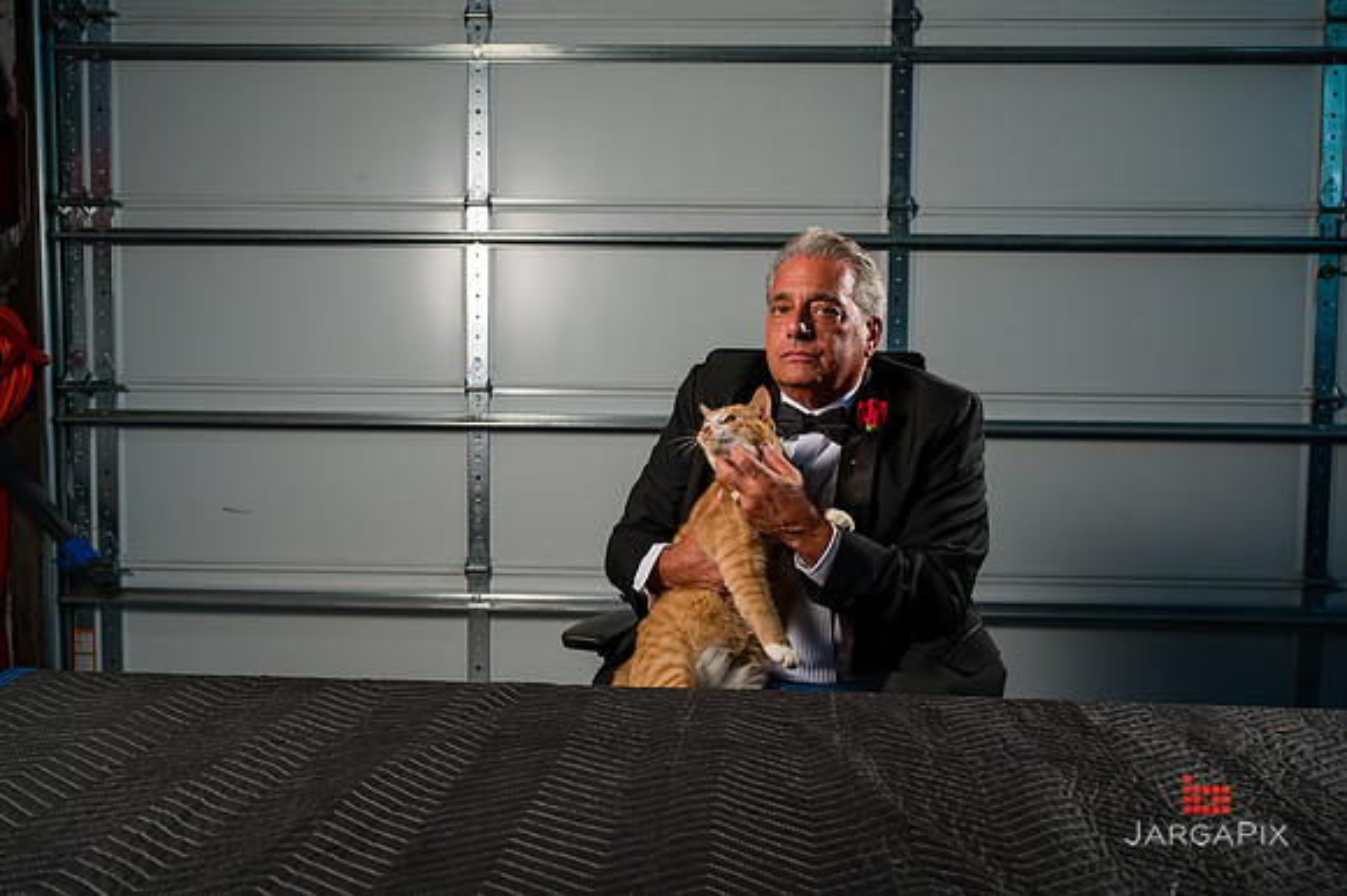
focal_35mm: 34
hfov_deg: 56.5
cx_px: 674
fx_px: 1253
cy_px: 448
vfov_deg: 39.4
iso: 400
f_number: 5.6
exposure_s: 1/200
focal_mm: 33.5
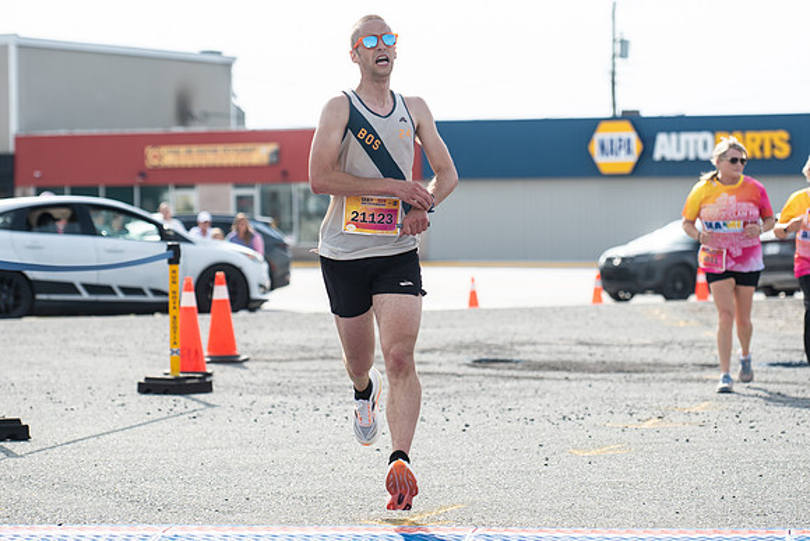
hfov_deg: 14.9
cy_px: 243
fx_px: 3103
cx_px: 405
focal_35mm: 138
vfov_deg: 10.0
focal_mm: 112
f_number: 4.5
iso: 250
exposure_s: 1/1600
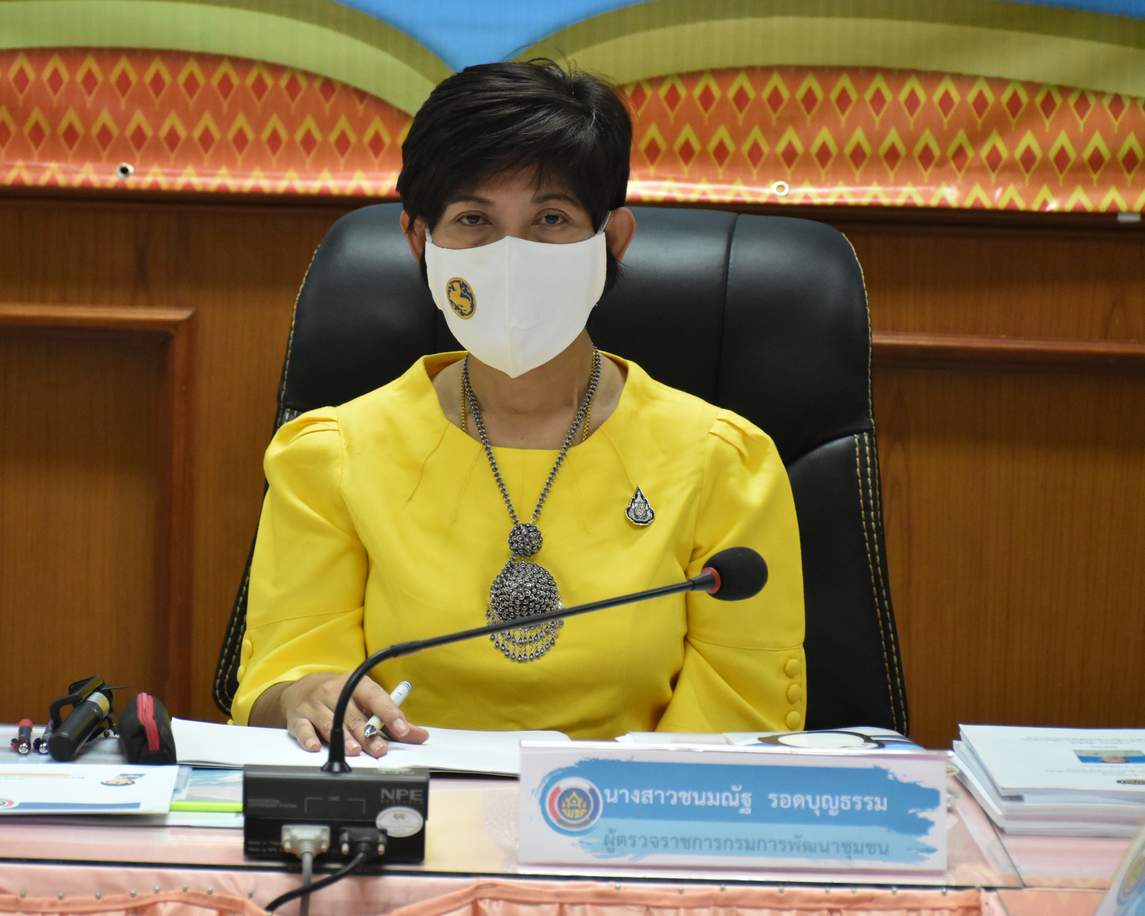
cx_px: 499
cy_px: 457
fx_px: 4899
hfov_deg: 13.3
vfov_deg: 10.7
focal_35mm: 145
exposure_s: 1/160
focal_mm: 85
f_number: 5.3
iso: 3200
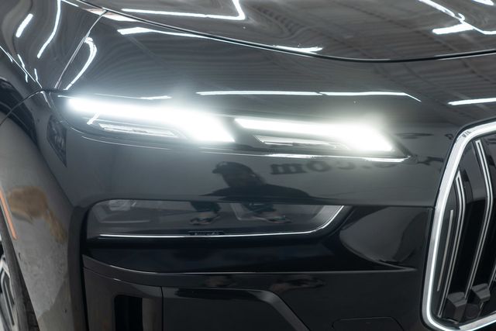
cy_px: 166
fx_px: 579
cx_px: 248
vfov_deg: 31.9
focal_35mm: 42
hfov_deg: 46.4
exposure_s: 1/40
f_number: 3.2
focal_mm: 28
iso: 250
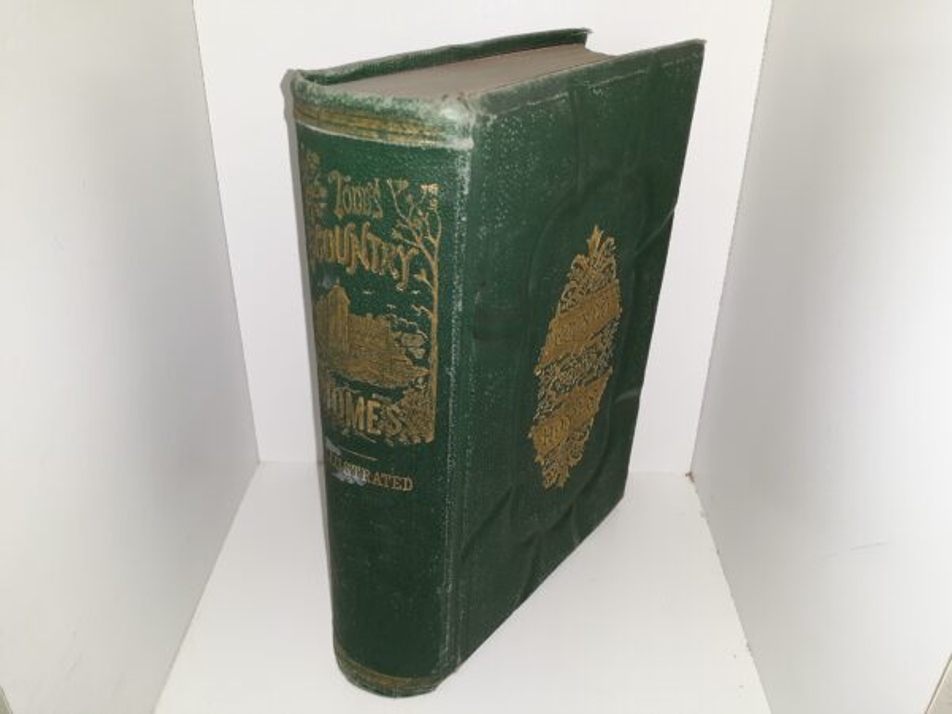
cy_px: 357
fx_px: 770
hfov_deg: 63.4
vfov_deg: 49.7
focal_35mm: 28
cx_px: 476
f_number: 1.7
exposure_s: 1/120
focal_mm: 3.7
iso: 64
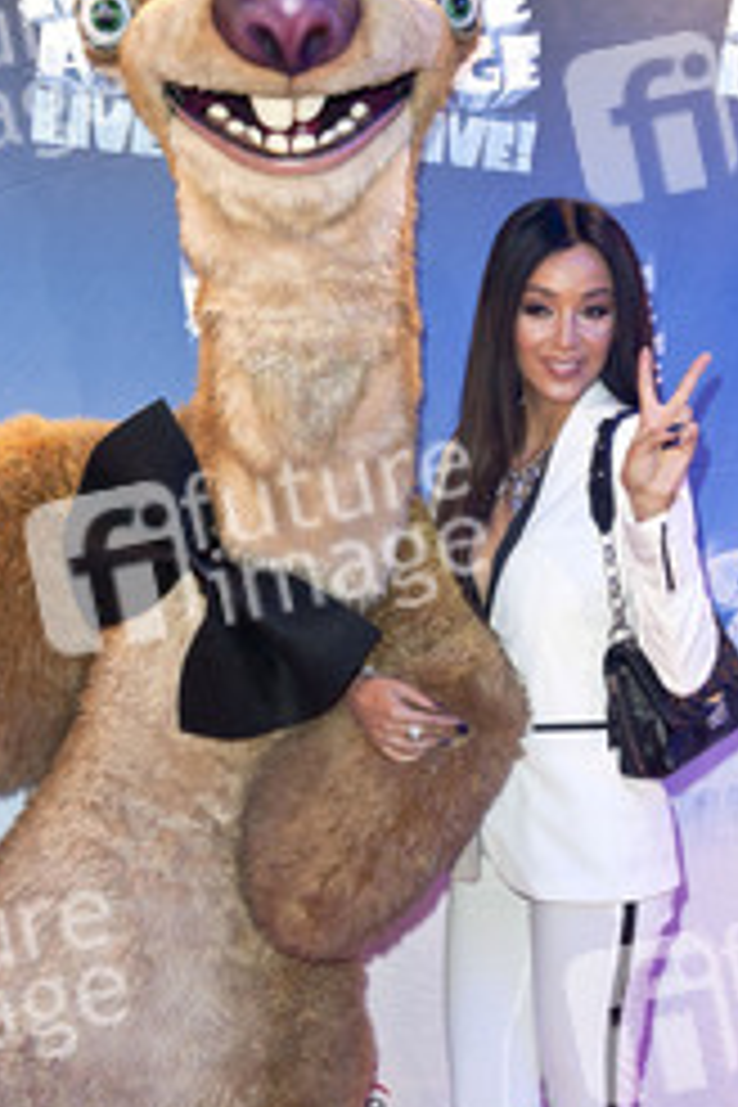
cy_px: 774
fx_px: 1999
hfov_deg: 20.9
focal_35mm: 65
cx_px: 389
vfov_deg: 30.6
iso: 1600
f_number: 5.6
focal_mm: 40
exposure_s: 1/200
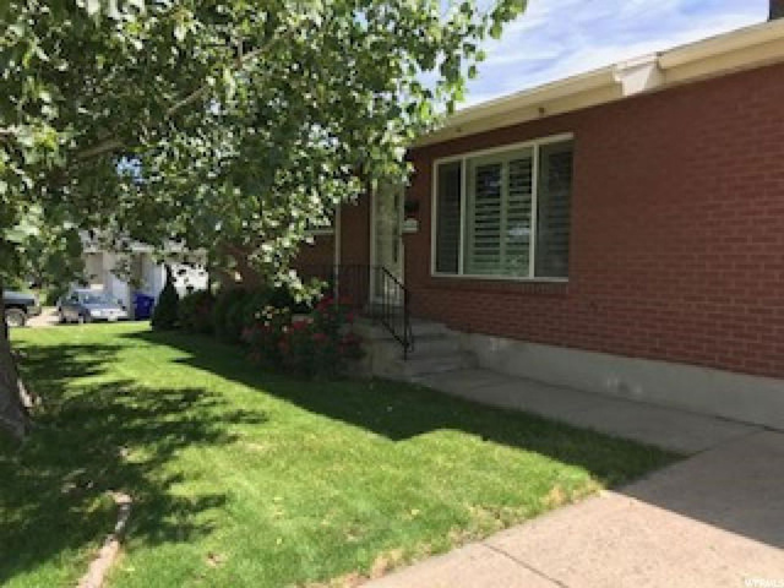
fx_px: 634
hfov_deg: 63.4
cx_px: 392
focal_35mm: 28
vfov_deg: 49.7
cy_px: 294
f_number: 1.8
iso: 20
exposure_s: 1/833
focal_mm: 3.99
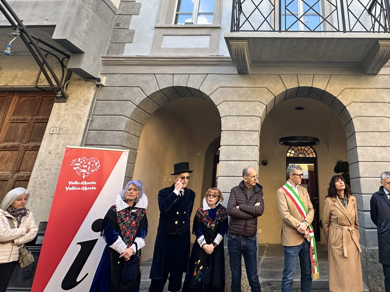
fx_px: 282
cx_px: 276
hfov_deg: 66.5
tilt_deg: +21.4
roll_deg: +0.4
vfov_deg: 53.2
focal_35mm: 25
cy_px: 85
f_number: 2.2
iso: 40
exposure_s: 1/179
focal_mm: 2.22
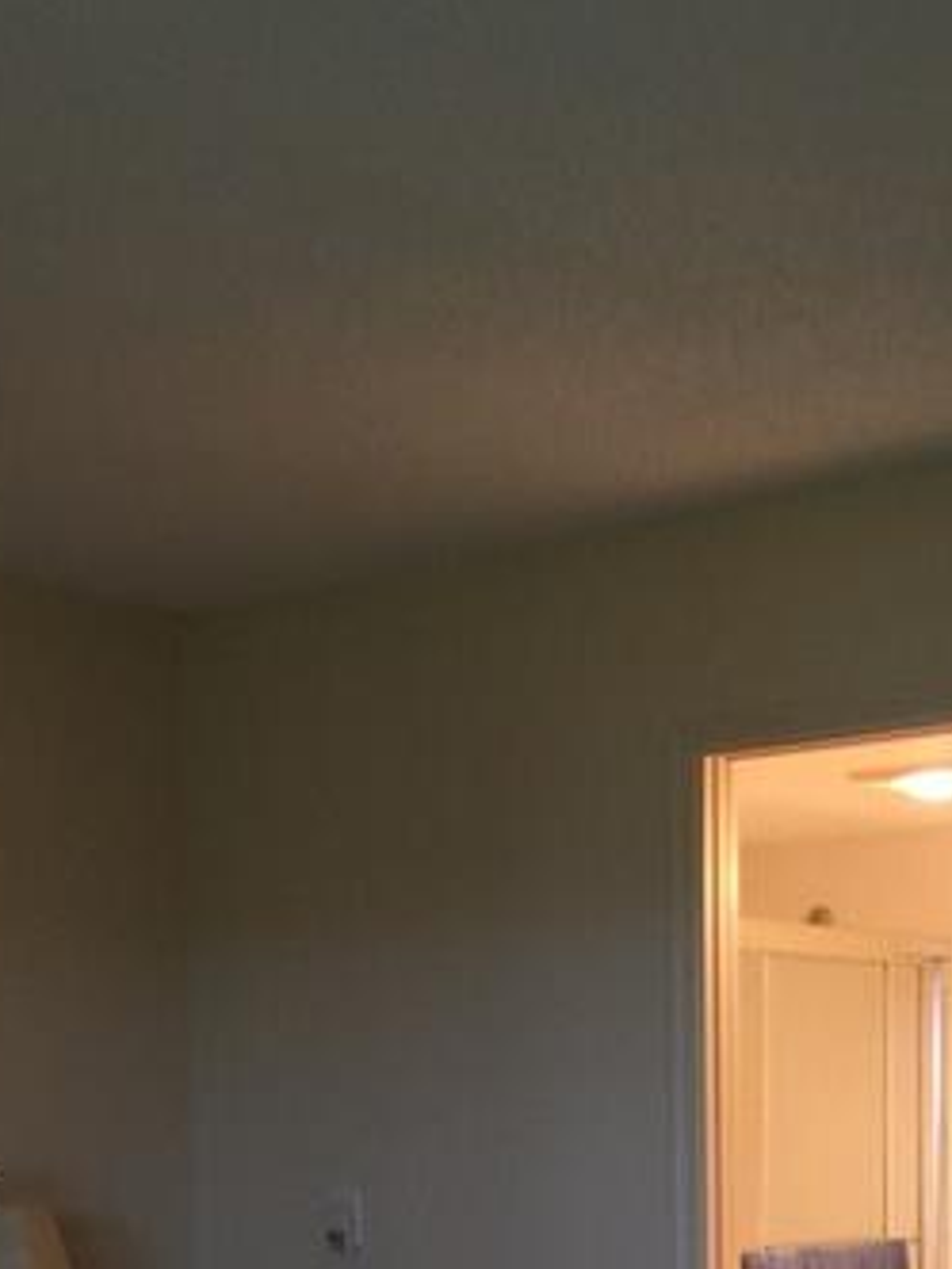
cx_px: 432
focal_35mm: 67
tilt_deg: -7.4
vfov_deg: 26.6
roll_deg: +1.2
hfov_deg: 21.9
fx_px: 2457
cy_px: 1399
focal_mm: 4.15
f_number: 2.2
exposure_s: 1/15
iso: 32
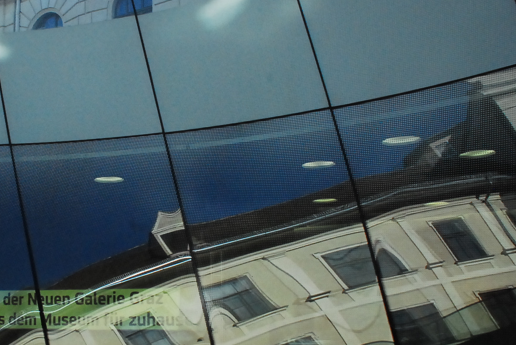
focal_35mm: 44
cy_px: 235
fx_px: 631
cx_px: 109
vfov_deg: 30.3
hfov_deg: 42.6
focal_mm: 18
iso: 1600
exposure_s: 1/640
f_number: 13
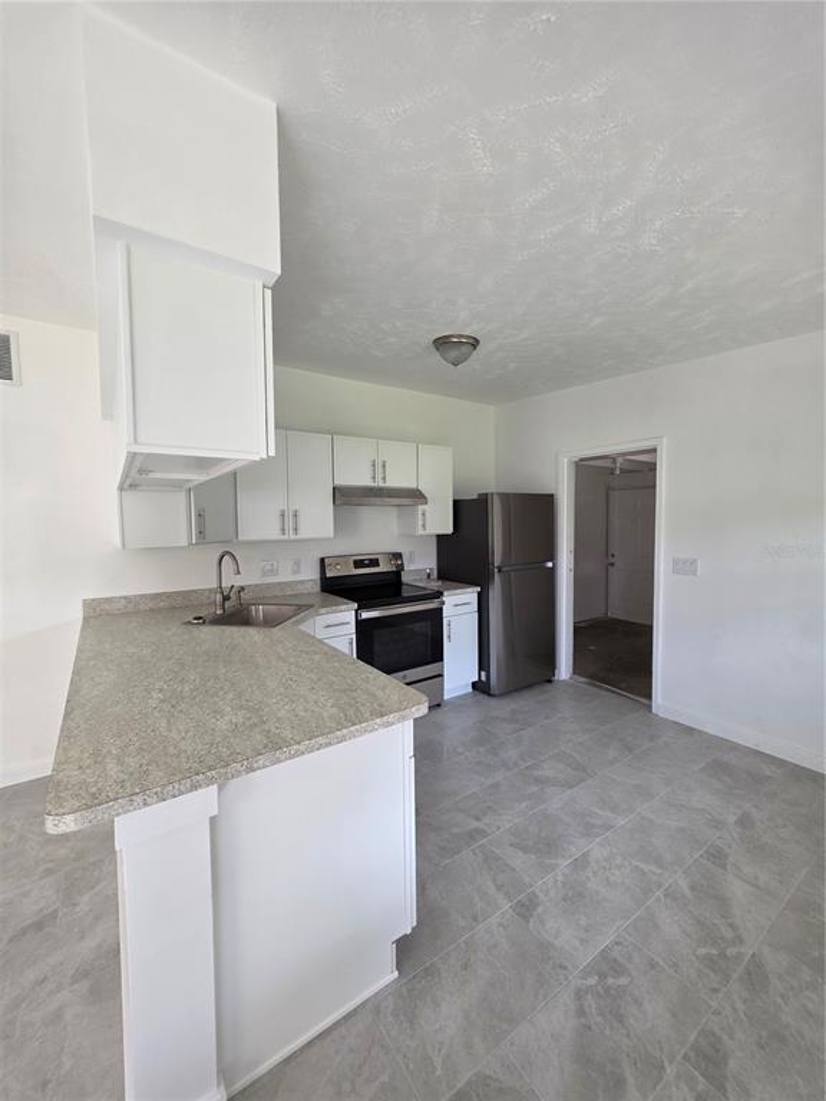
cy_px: 550
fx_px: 414
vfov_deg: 106.2
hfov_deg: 89.9
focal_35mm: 13
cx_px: 413
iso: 100
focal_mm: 2.2
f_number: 1.9
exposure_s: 1/120
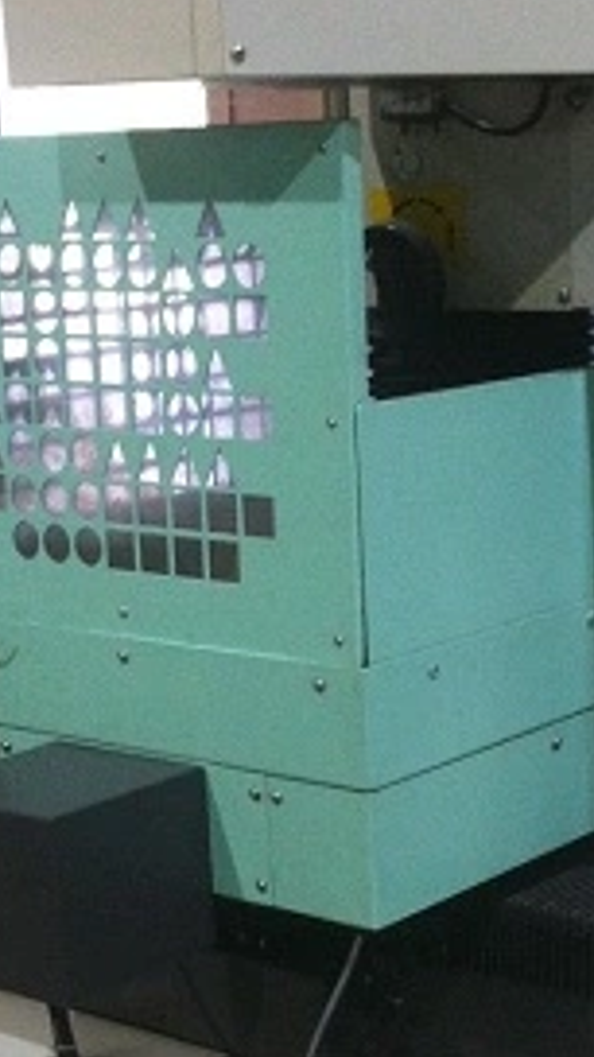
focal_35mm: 84
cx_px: 478
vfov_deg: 25.2
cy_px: 645
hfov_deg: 14.3
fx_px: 2352
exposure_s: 1/15
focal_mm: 3.85
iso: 200
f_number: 2.8
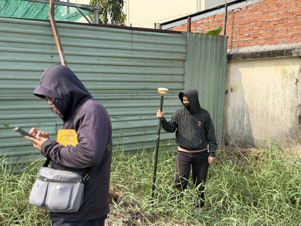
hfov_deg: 39.7
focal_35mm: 48
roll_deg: -0.6
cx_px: 150
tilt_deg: -4.0
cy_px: 113
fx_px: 417
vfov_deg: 30.3
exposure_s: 1/2762
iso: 80
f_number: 1.78
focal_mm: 6.76
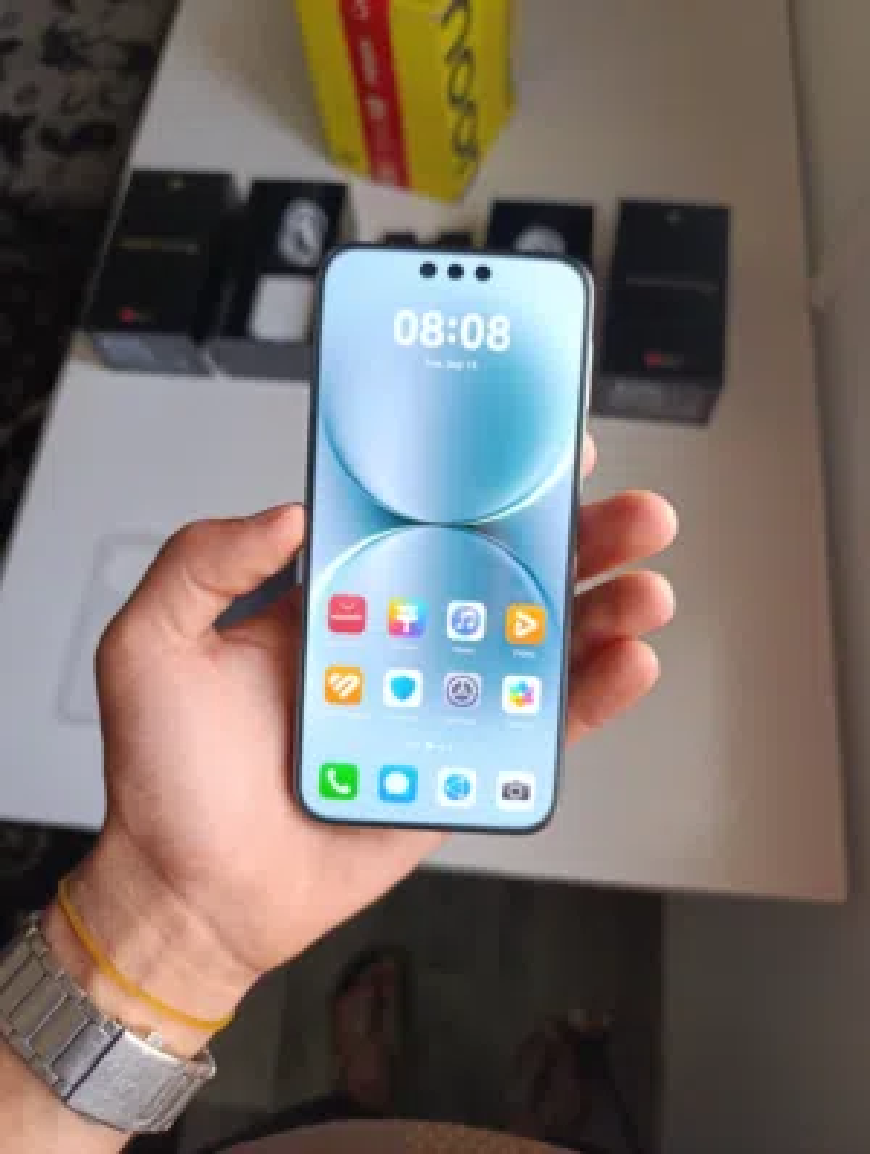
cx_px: 435
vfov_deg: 73.8
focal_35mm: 23
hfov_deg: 59.0
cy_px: 577
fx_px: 768
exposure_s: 1/100
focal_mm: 6.14
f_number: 1.6
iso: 500
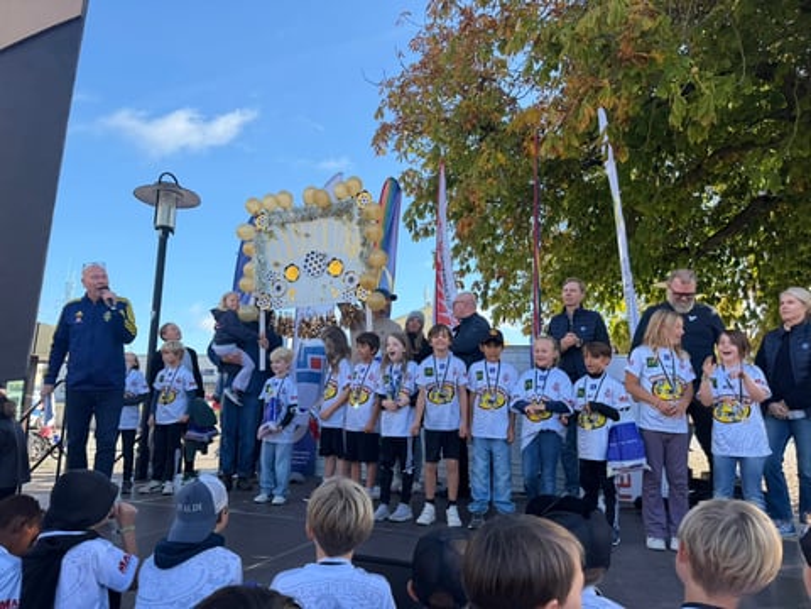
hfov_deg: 71.6
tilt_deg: +10.1
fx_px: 562
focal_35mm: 24
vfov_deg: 56.8
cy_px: 304
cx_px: 406
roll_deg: -2.0
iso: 80
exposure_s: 1/1385
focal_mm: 6.76
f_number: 1.78
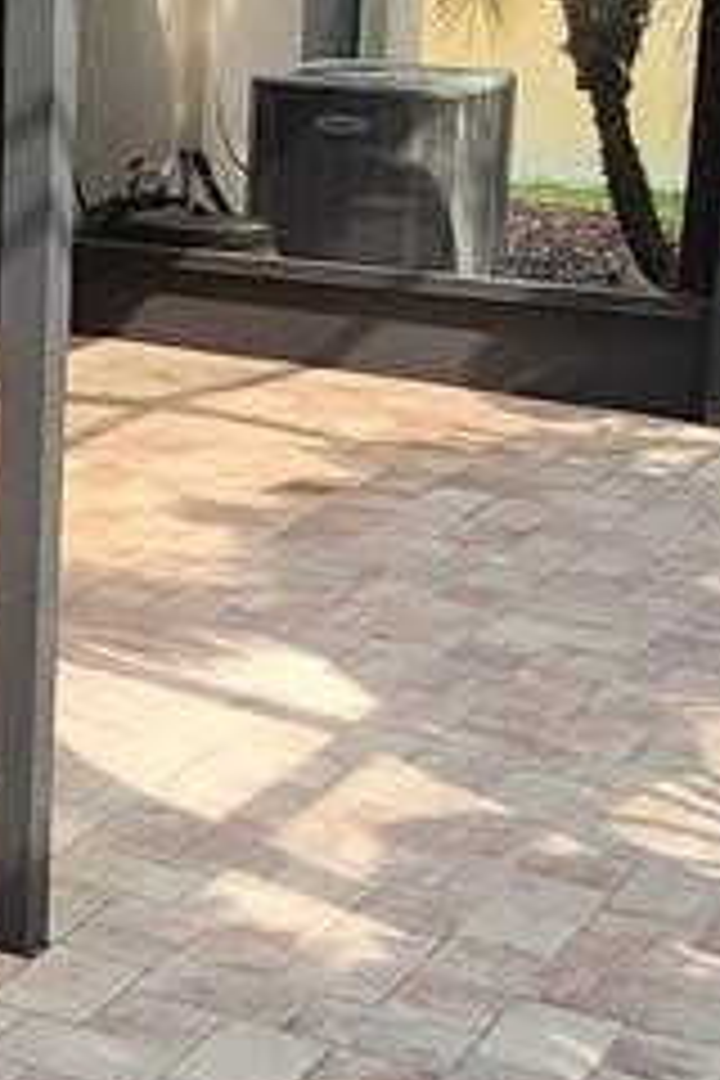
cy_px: 356
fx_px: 2700
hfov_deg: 14.4
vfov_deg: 22.5
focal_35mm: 90
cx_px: -288
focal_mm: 1.74
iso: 32
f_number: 2.2
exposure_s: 1/264
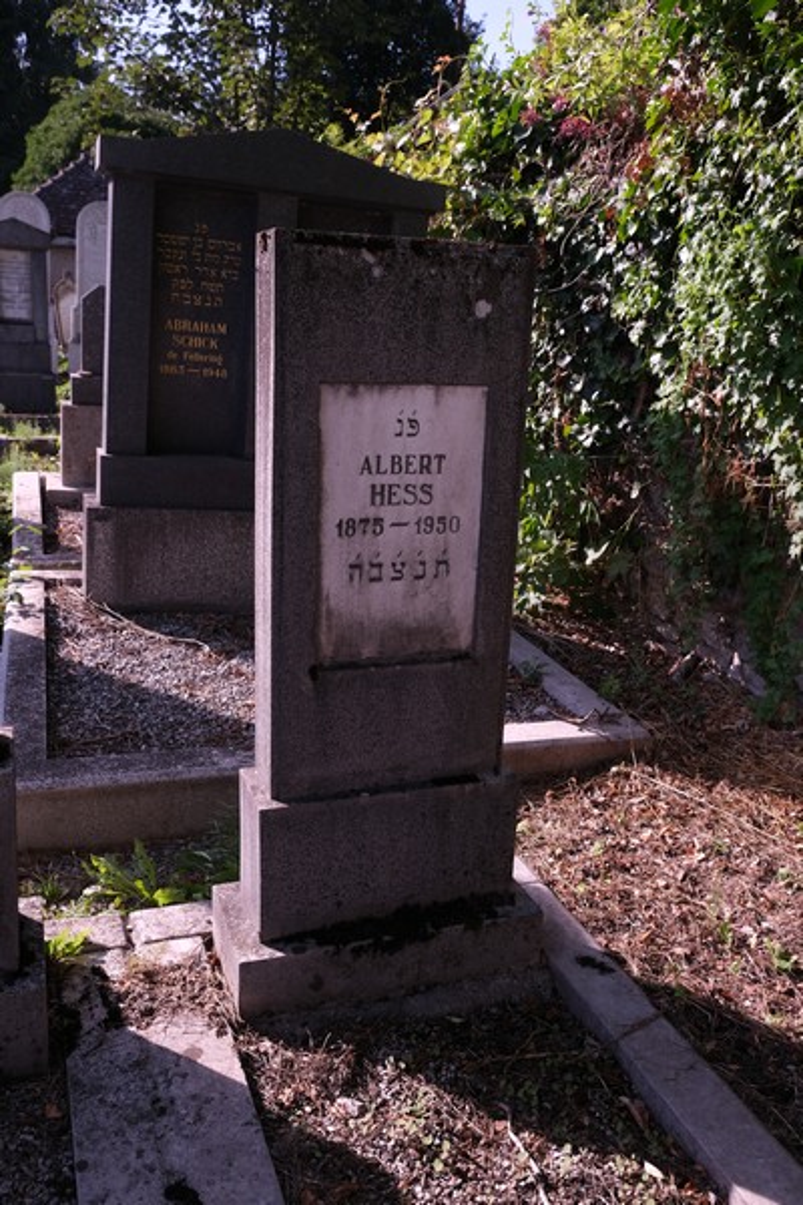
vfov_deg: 60.3
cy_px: 602
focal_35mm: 31
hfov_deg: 42.3
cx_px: 402
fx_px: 1037
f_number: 5.6
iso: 160
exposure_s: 1/280
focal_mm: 20.5
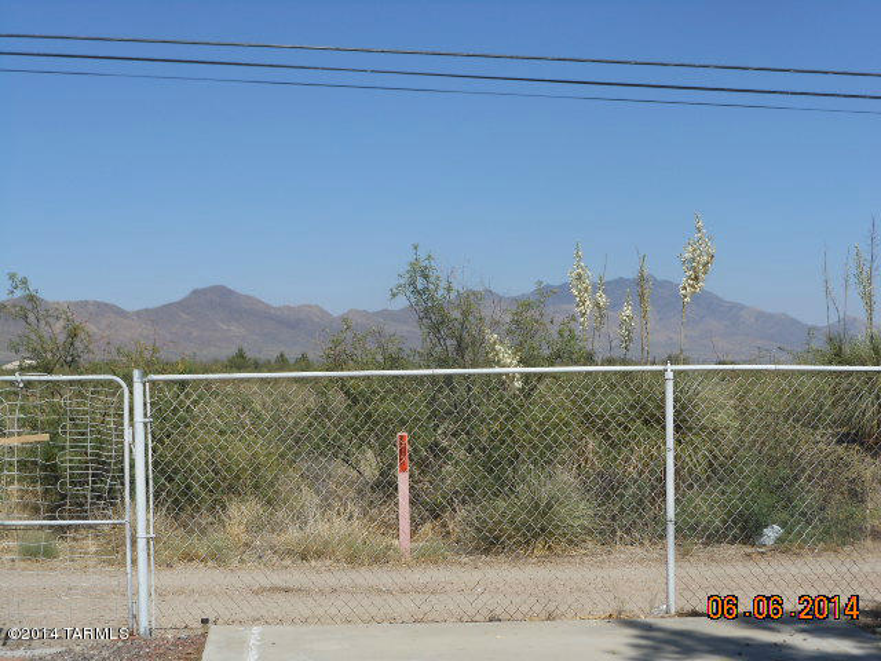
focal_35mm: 63
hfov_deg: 30.7
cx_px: 440
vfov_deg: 23.3
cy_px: 330
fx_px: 1603
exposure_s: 1/800
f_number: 5
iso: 80
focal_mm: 11.2
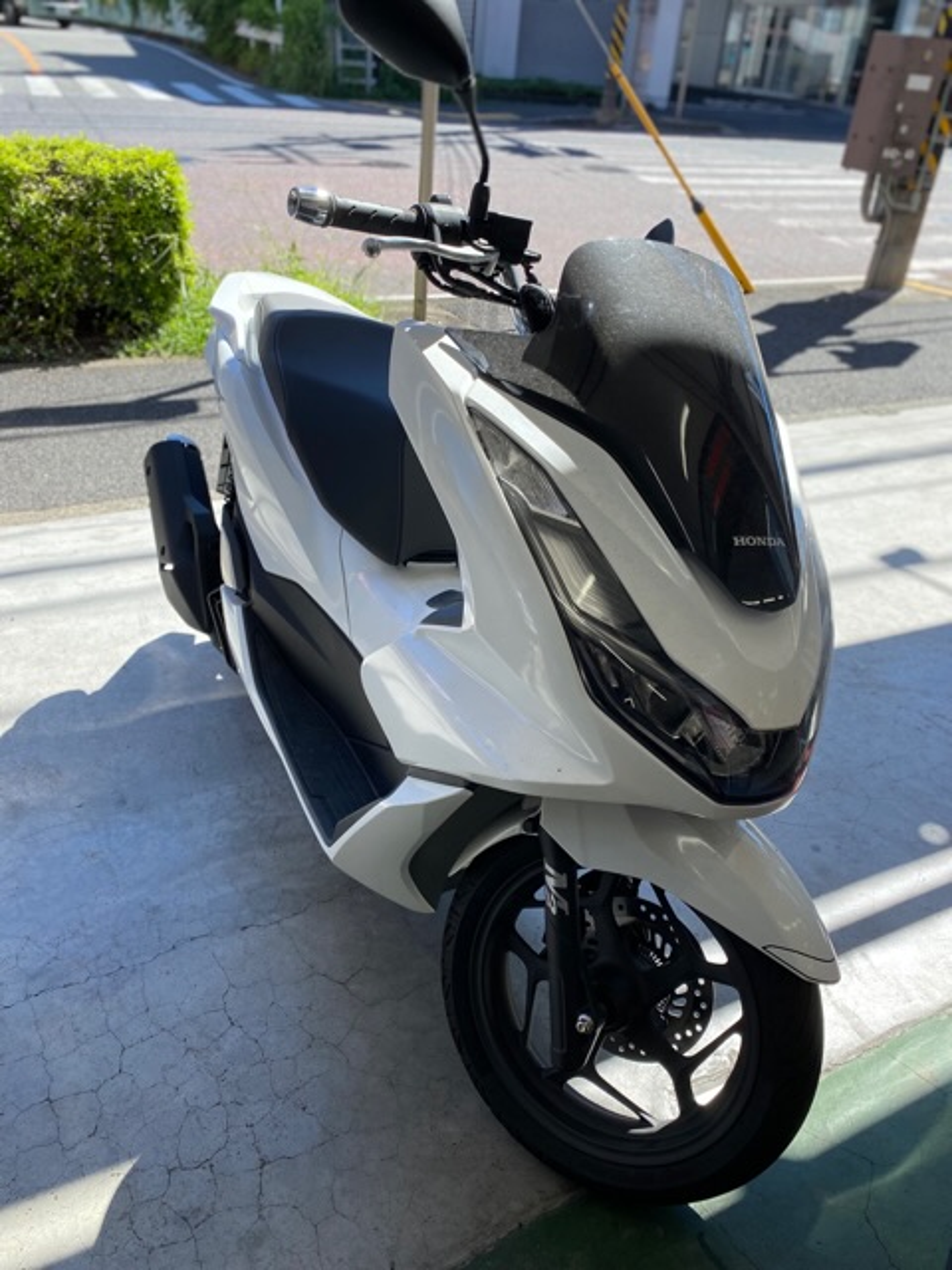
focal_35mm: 26
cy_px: 635
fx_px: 953
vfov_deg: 67.3
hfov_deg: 53.1
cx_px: 476
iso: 32
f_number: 1.8
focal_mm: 4.25
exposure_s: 1/852
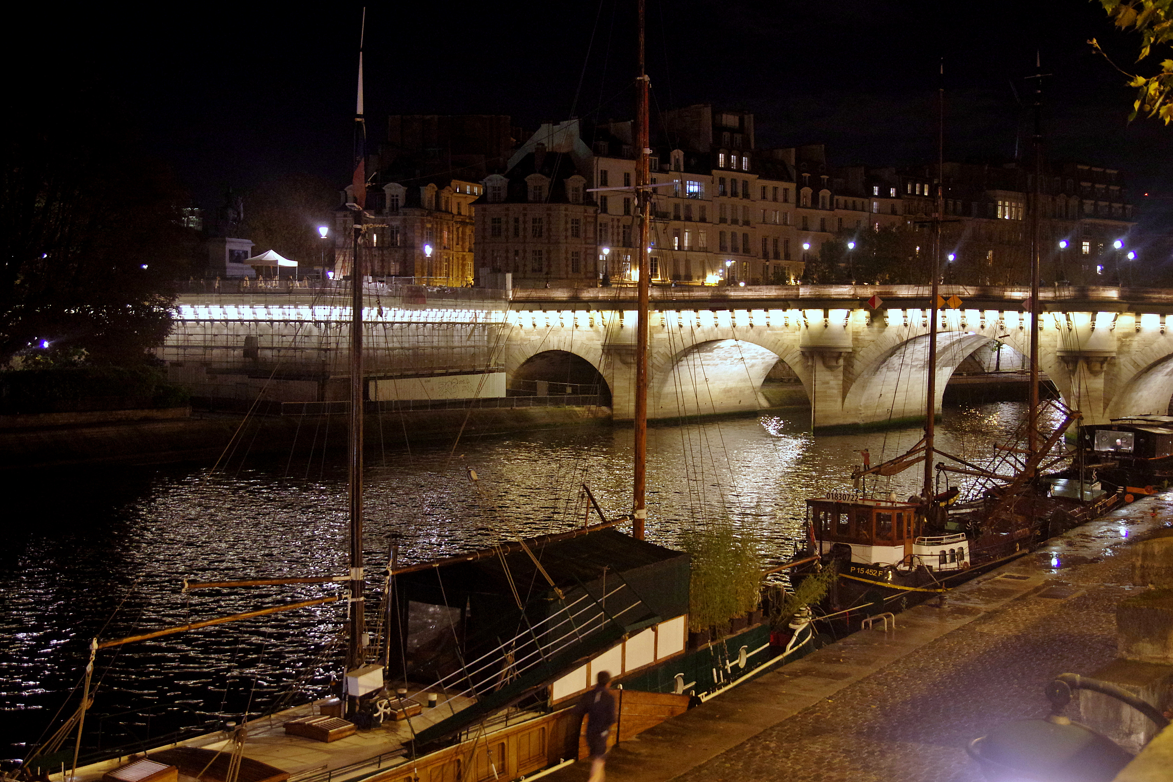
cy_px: 391
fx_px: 1271
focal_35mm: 39
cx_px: 586
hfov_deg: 49.6
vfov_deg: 34.2
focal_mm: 25.6
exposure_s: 1/20
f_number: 2.8
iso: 3200
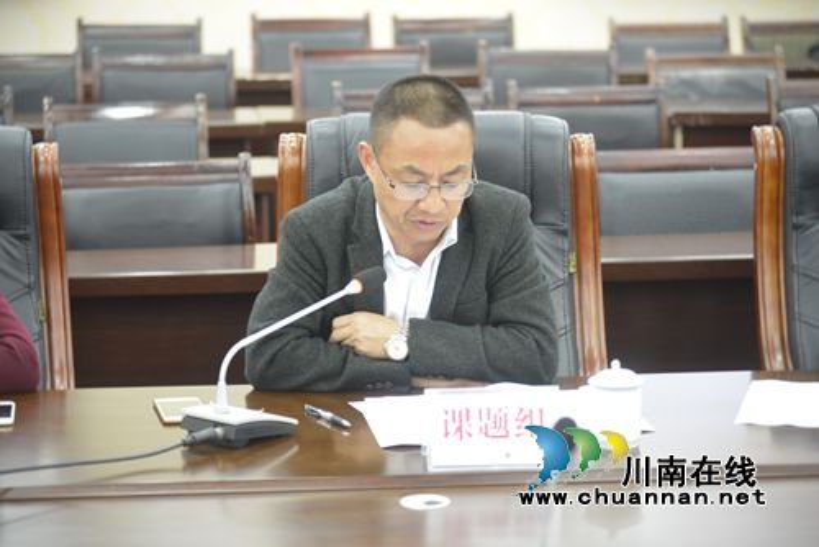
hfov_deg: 17.1
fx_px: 2731
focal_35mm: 120
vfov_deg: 11.4
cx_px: 410
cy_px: 274
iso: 200
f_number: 4
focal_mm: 120
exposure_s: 1/5
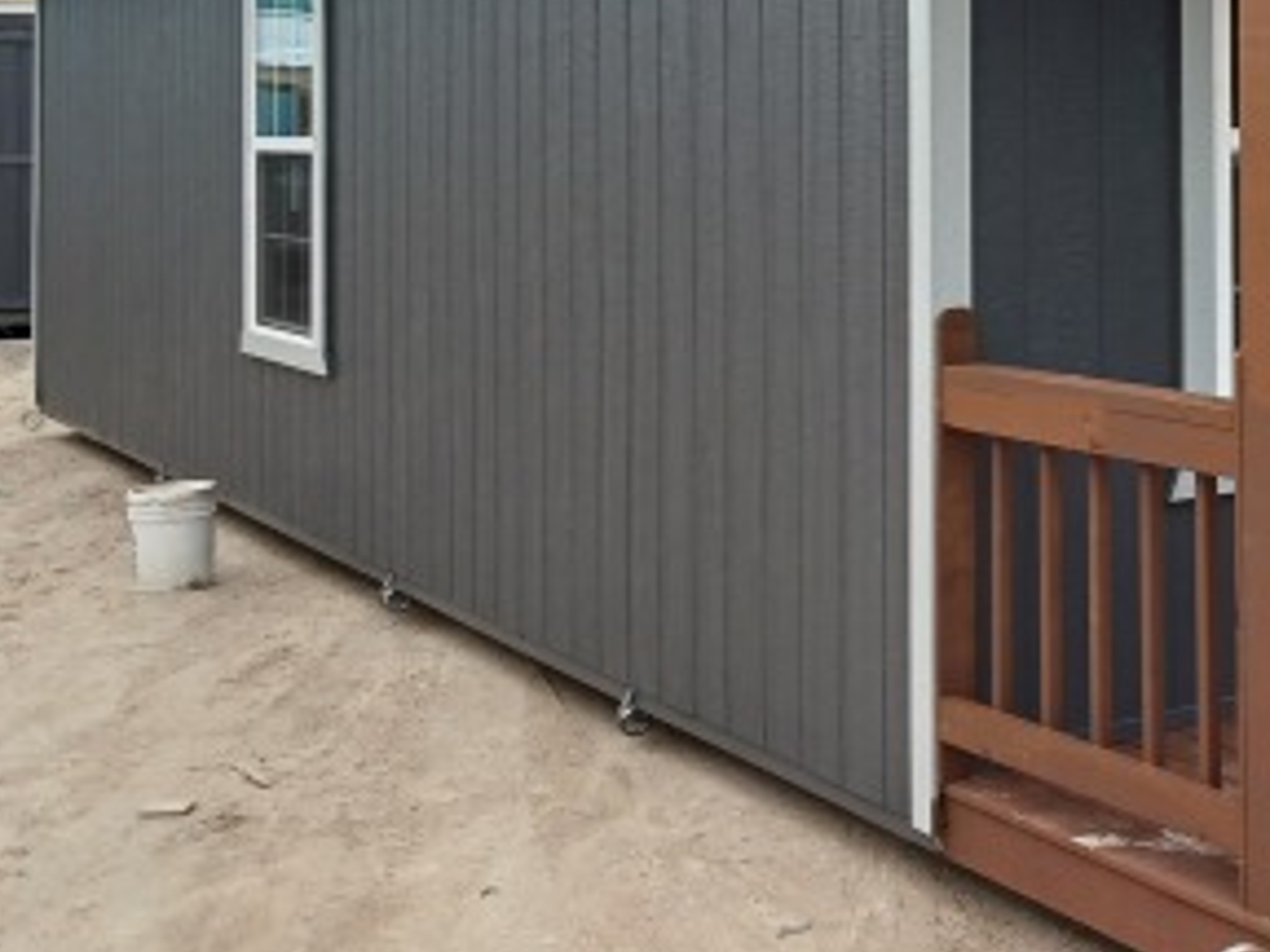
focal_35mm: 60
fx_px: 2201
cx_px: 1235
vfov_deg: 23.7
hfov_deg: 30.2
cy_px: 71
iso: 32
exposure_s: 1/120
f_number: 1.8
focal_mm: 4
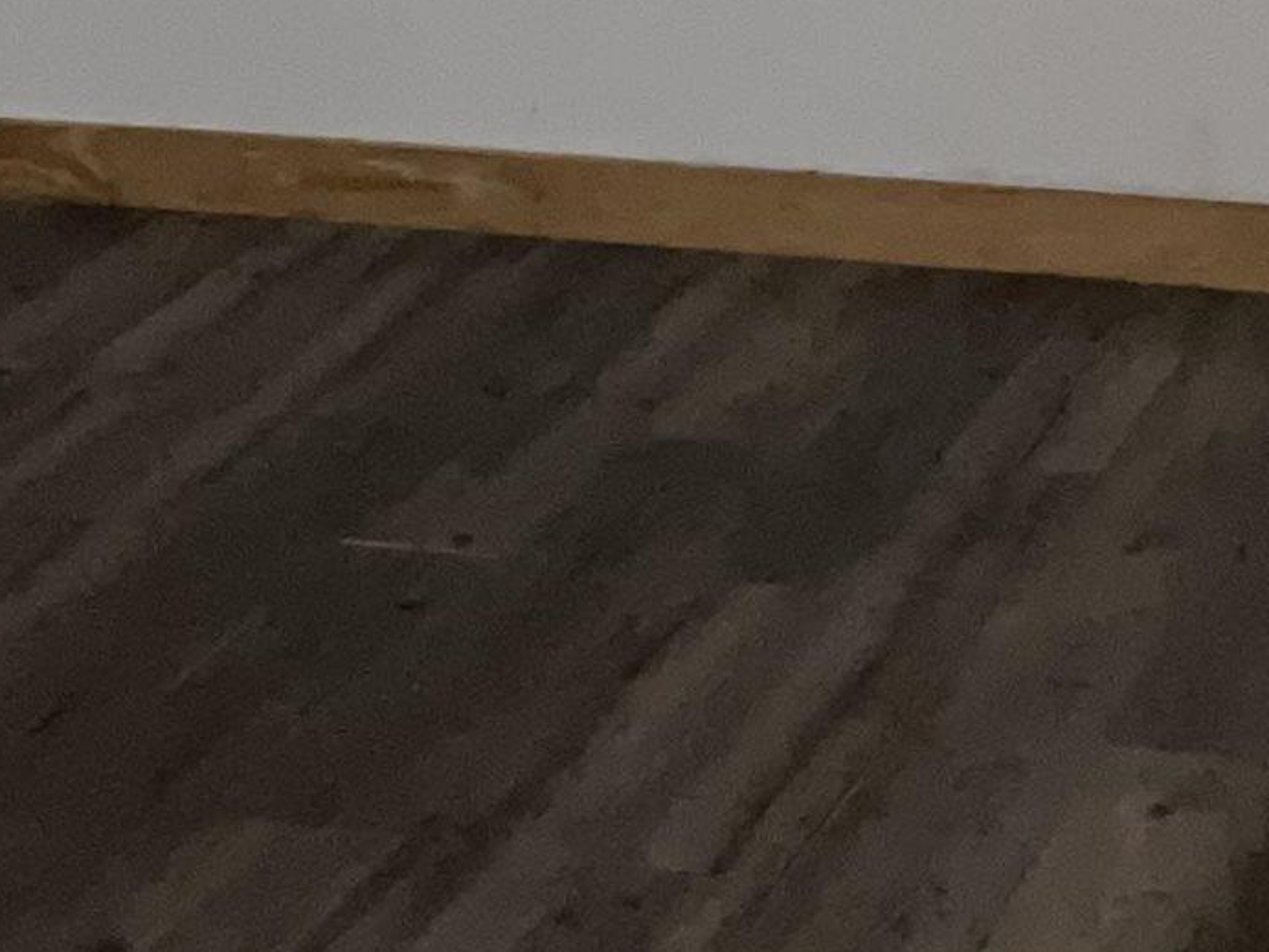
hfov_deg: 15.3
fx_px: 4728
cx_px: 828
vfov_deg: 11.1
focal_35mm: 129
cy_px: -439
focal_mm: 3
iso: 200
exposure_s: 1/16
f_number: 1.8
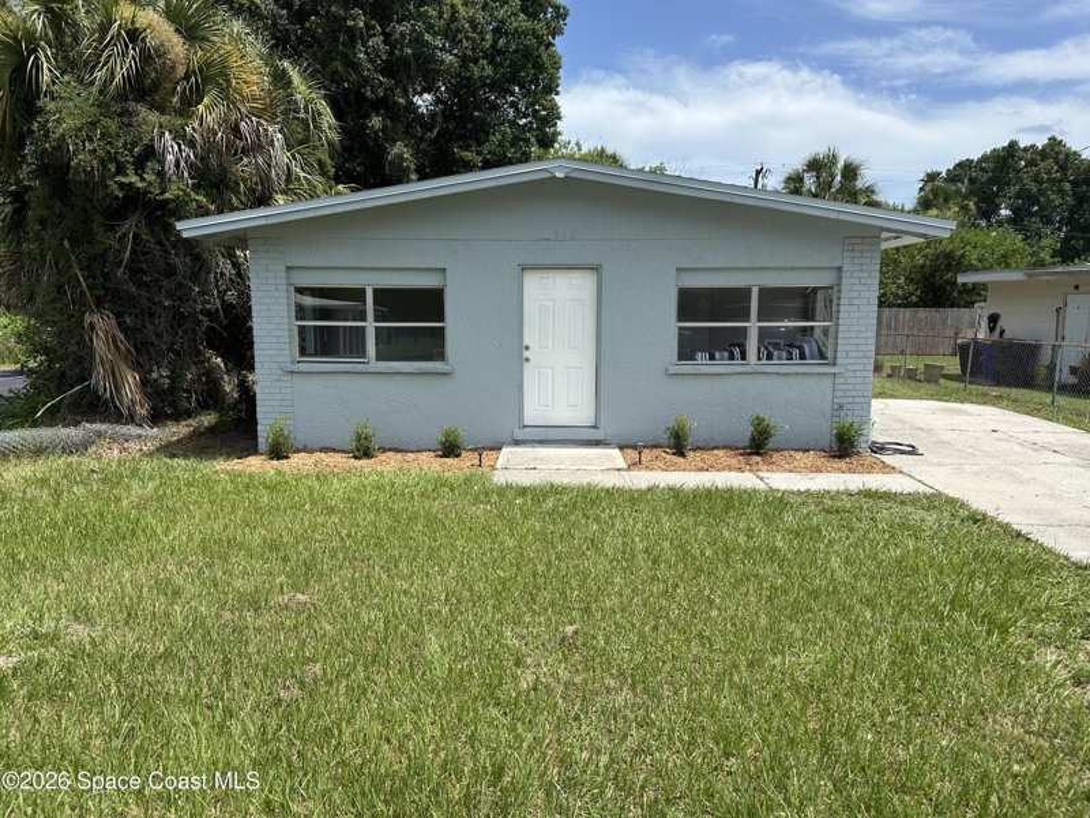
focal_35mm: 24
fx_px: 756
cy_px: 409
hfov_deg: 71.6
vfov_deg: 56.8
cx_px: 545
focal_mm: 6.86
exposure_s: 1/3717
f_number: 1.78
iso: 80
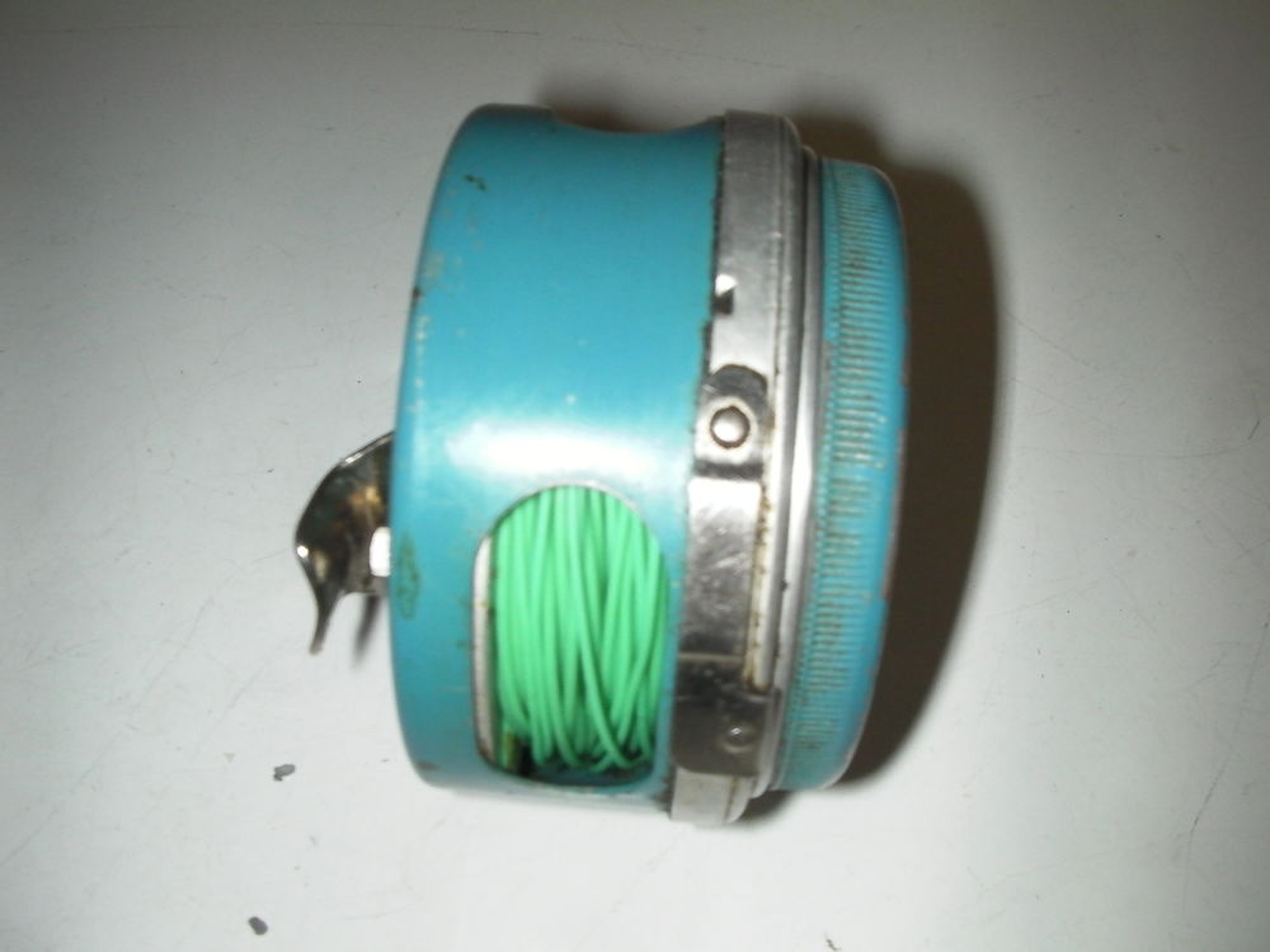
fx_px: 1394
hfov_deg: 49.0
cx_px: 635
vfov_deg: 37.7
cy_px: 476
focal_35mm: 38
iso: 200
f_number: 5.6
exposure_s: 1/30
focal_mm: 6.3
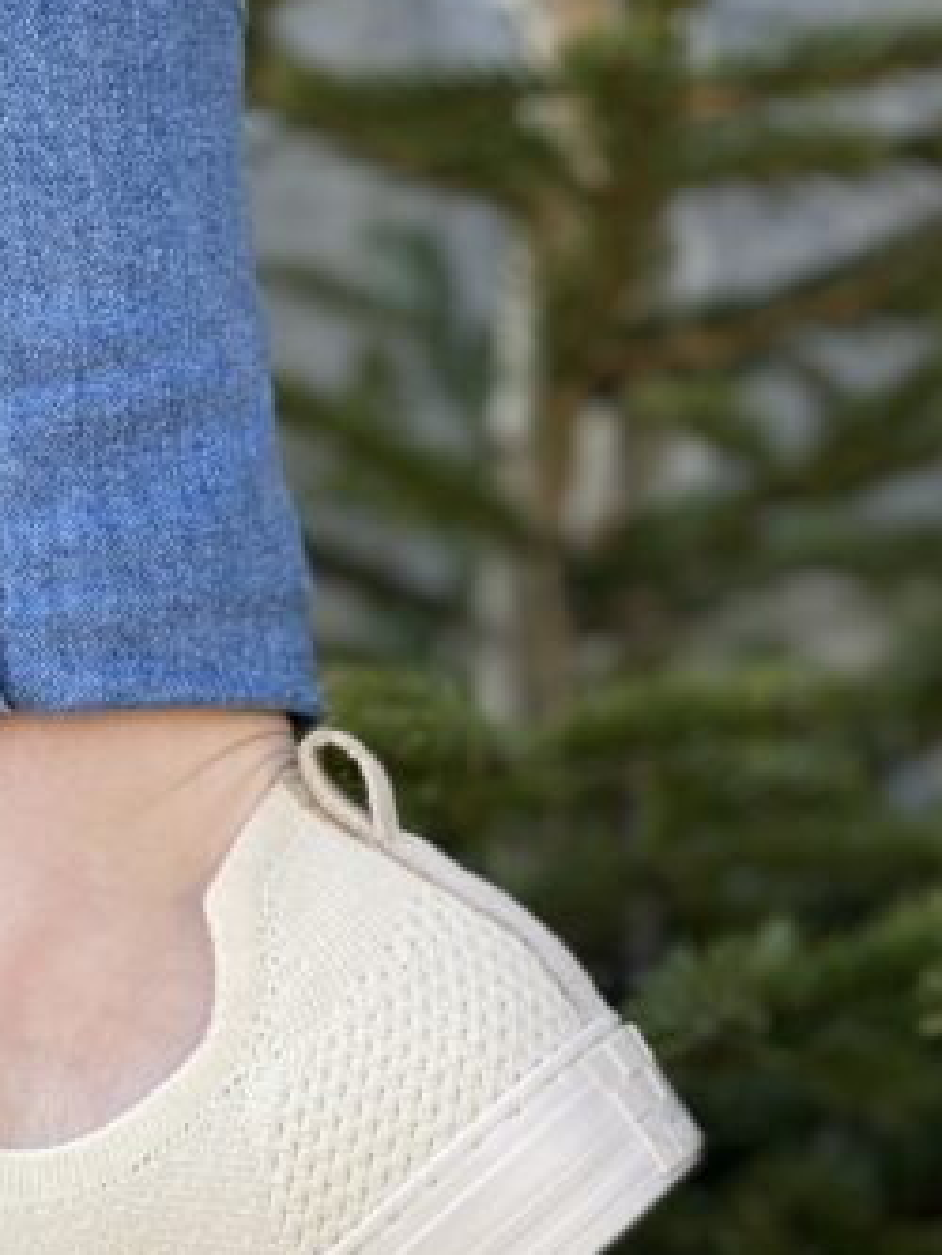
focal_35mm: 80
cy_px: 1274
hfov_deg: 18.4
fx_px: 2901
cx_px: 528
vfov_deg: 23.3
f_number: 1.8
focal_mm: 4.25
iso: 32
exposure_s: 1/282
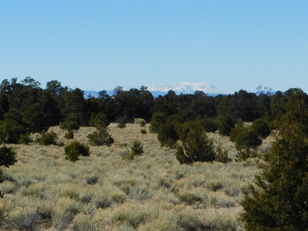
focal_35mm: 140
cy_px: 114
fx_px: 1246
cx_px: 170
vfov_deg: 10.6
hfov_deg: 14.1
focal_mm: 11.7
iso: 125
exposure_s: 1/1250
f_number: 4.2
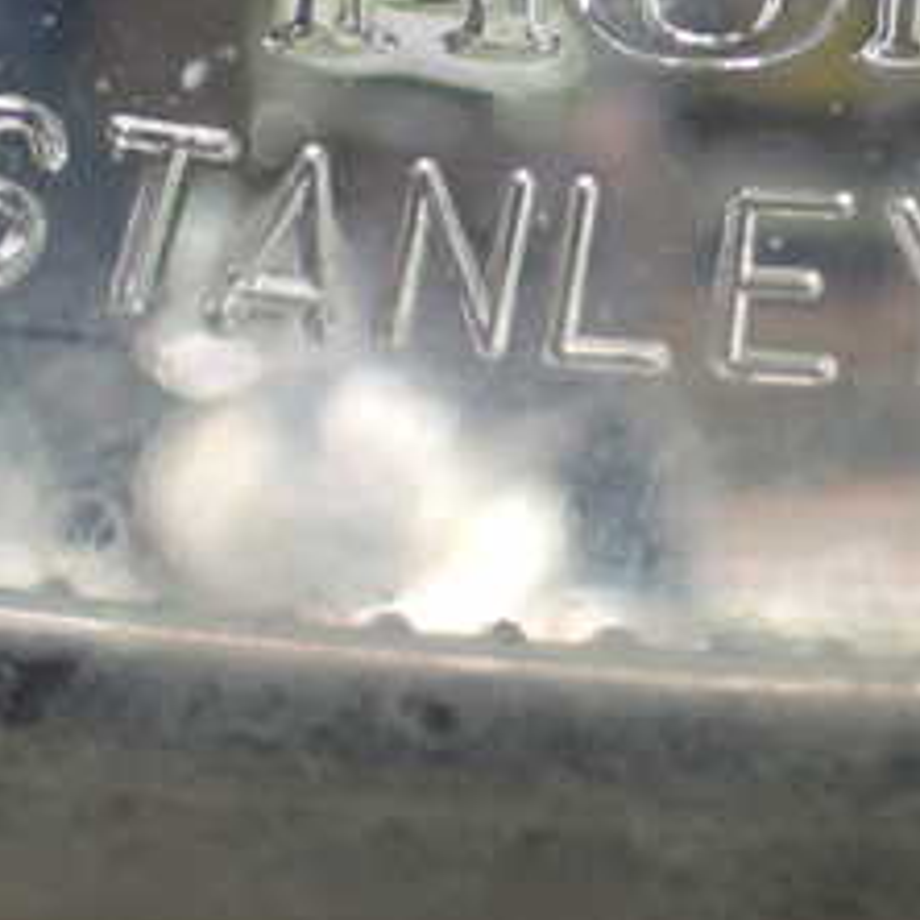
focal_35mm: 98
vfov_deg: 17.7
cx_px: 941
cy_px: 323
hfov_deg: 17.3
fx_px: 2947
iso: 800
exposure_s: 1/50
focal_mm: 7.31
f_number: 2.8
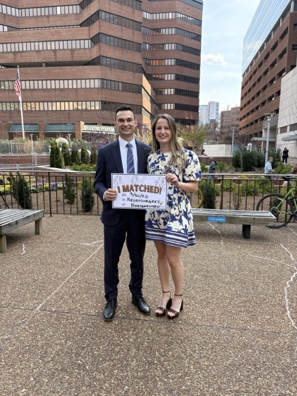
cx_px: 148
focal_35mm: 26
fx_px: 297
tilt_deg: -8.3
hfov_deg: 53.1
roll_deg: +0.5
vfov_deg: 67.3
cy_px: 198
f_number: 1.6
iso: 64
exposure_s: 1/895
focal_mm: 5.96
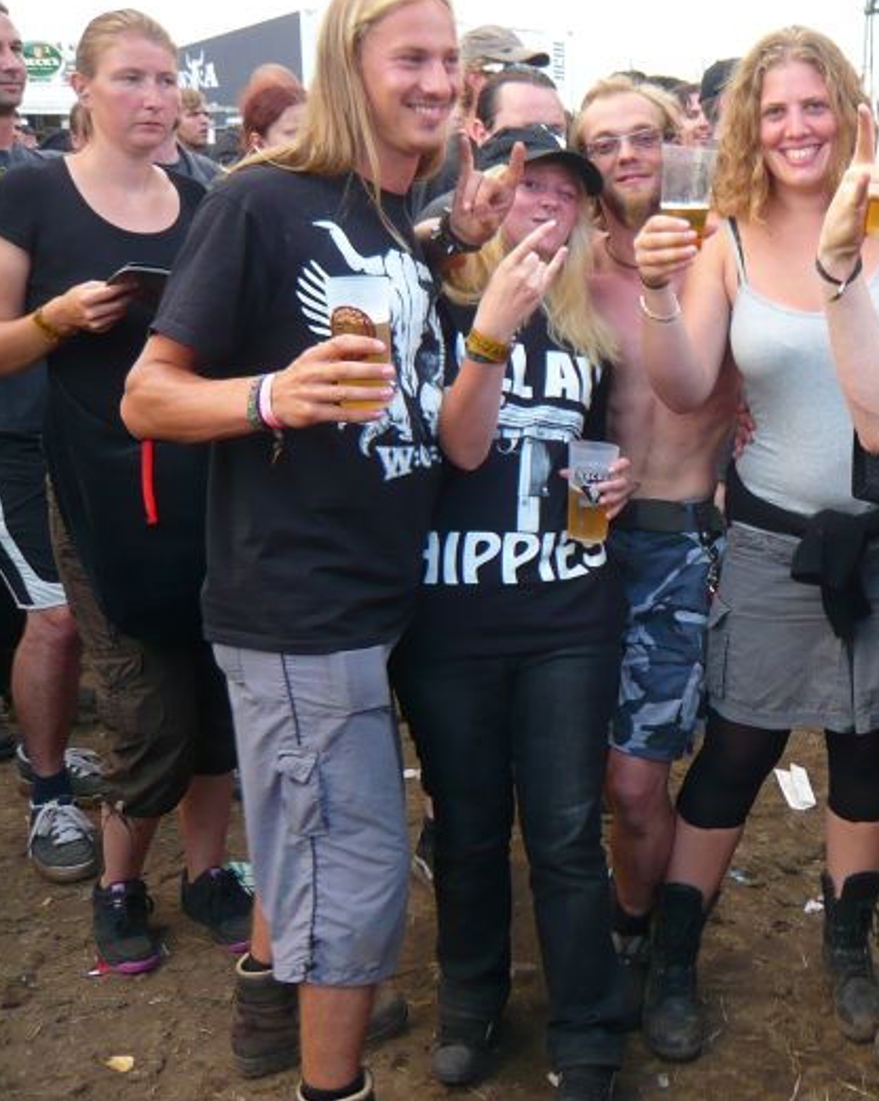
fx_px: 1367
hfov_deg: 33.2
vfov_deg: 43.8
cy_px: 488
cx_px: 837
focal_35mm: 42
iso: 100
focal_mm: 4.6
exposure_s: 1/60
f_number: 2.8
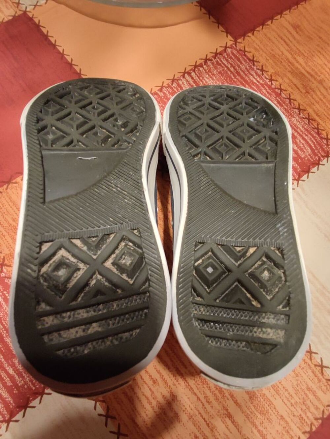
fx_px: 191
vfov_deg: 98.2
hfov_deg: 81.8
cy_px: 220
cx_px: 165
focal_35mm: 15
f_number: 2.2
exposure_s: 1/25
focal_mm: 1.65
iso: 540
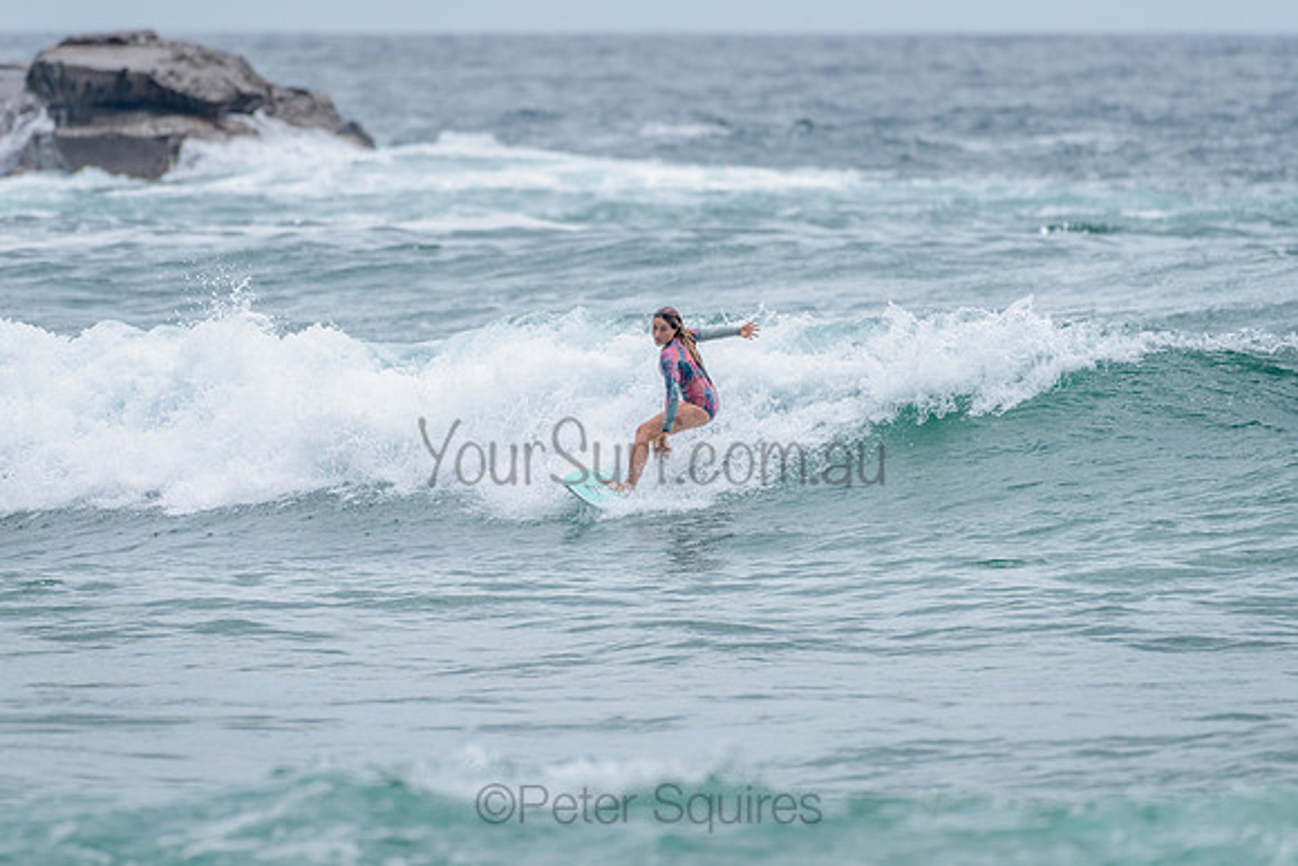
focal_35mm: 613
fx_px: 22110
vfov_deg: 2.2
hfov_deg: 3.4
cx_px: 616
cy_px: 402
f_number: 5.6
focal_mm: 500
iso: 220
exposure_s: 1/2000
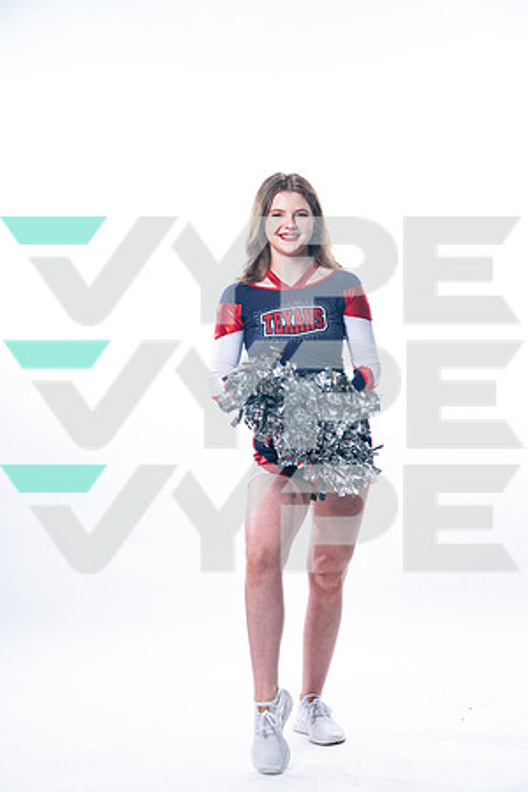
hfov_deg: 17.1
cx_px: 264
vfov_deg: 25.4
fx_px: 1760
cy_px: 396
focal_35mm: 80
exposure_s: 1/250
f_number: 5.6
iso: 200
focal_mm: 80
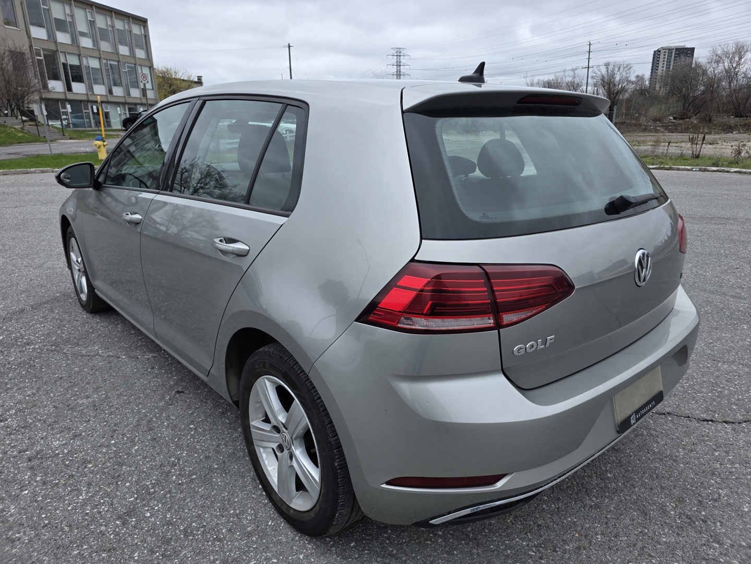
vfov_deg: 58.9
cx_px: 376
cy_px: 282
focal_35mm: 23
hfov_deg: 73.9
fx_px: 499
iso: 80
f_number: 1.7
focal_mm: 6.3
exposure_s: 1/3972
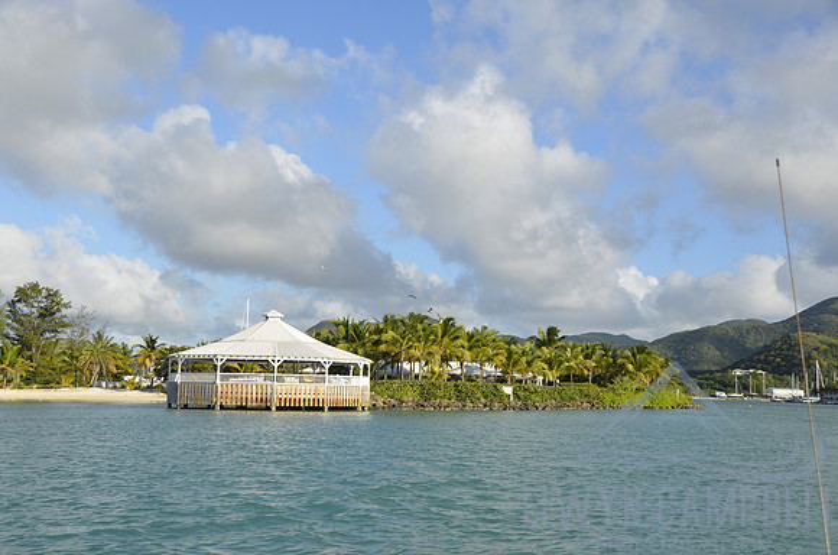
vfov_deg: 27.9
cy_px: 278
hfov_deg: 41.2
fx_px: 1115
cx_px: 419
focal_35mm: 48
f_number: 8
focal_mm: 32
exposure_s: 1/250
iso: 100
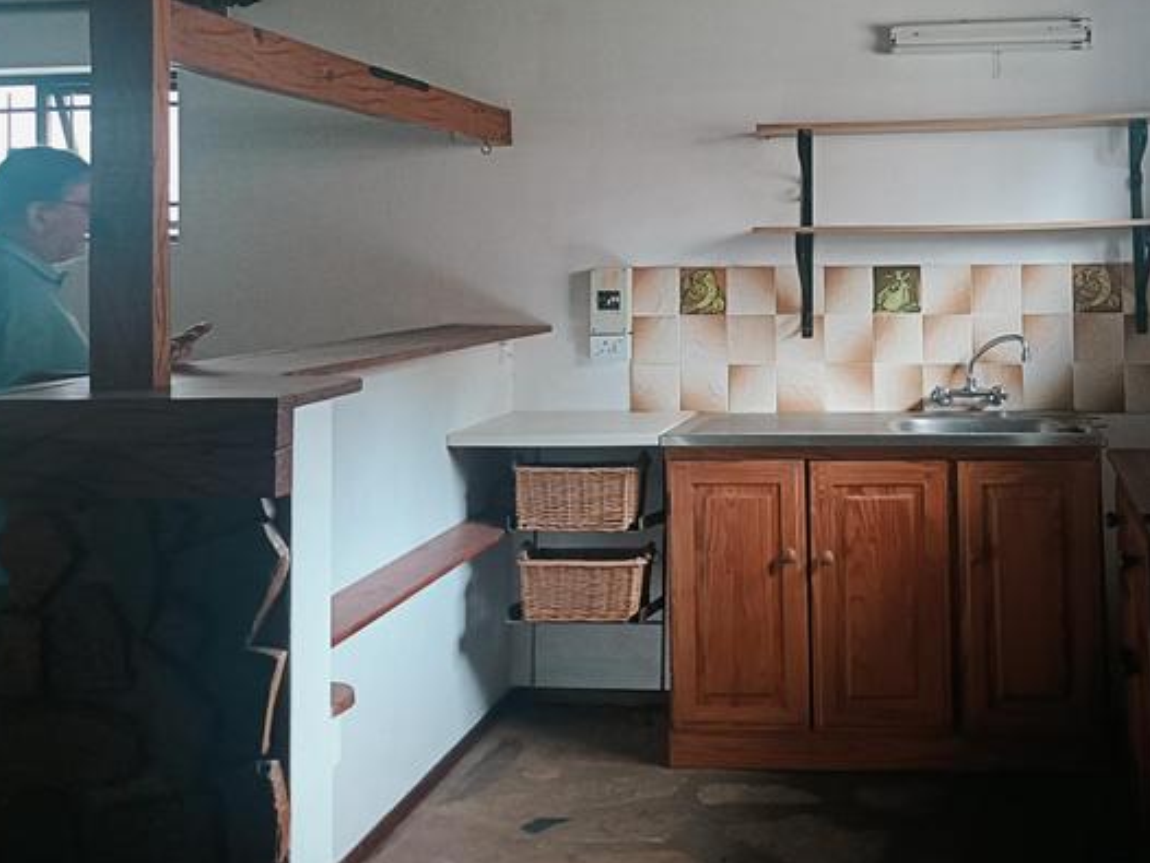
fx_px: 1263
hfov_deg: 47.7
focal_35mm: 38
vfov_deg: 36.8
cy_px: 210
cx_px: 813
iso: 1250
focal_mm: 4.7
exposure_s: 1/50
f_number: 1.7
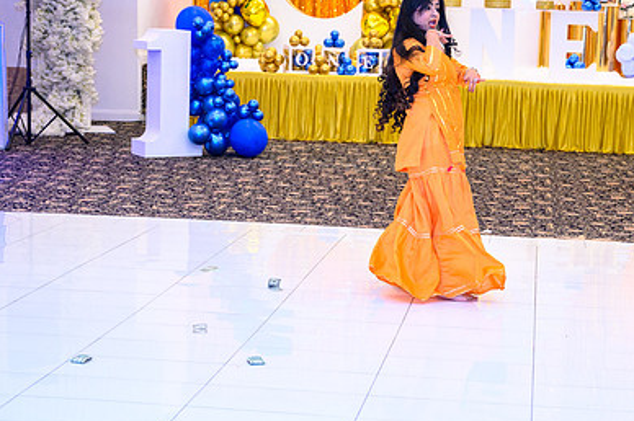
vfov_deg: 18.6
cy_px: 224
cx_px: 407
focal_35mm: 73
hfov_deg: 27.6
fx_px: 1284
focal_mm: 48
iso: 2000
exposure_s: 1/160
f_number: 4
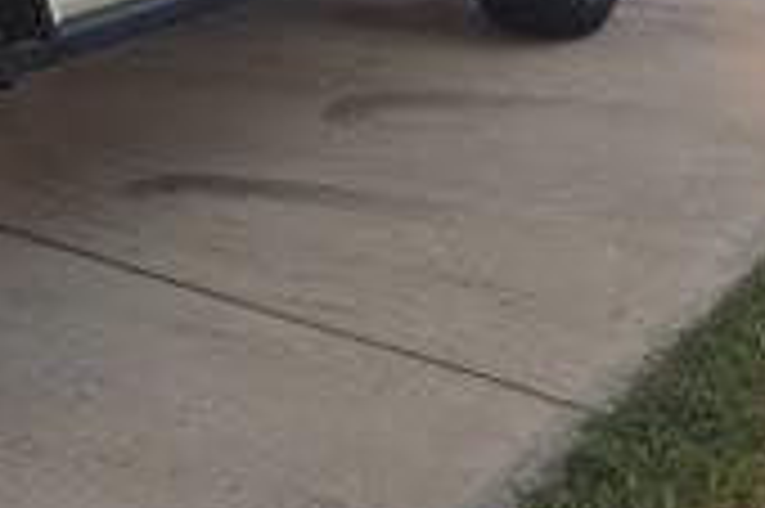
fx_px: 1507
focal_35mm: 71
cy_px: -301
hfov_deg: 24.3
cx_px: -274
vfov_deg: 16.9
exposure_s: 1/189
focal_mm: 5.4
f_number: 1.8
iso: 25
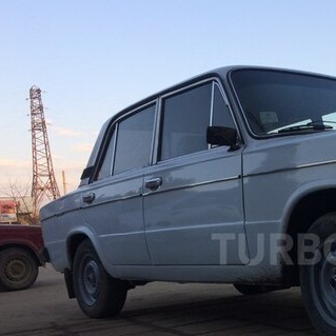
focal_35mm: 53
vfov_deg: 31.7
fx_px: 582
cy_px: 249
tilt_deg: -1.5
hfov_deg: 30.4
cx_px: 319
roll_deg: +3.9
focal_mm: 4.15
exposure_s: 1/423
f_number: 2.2
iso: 32
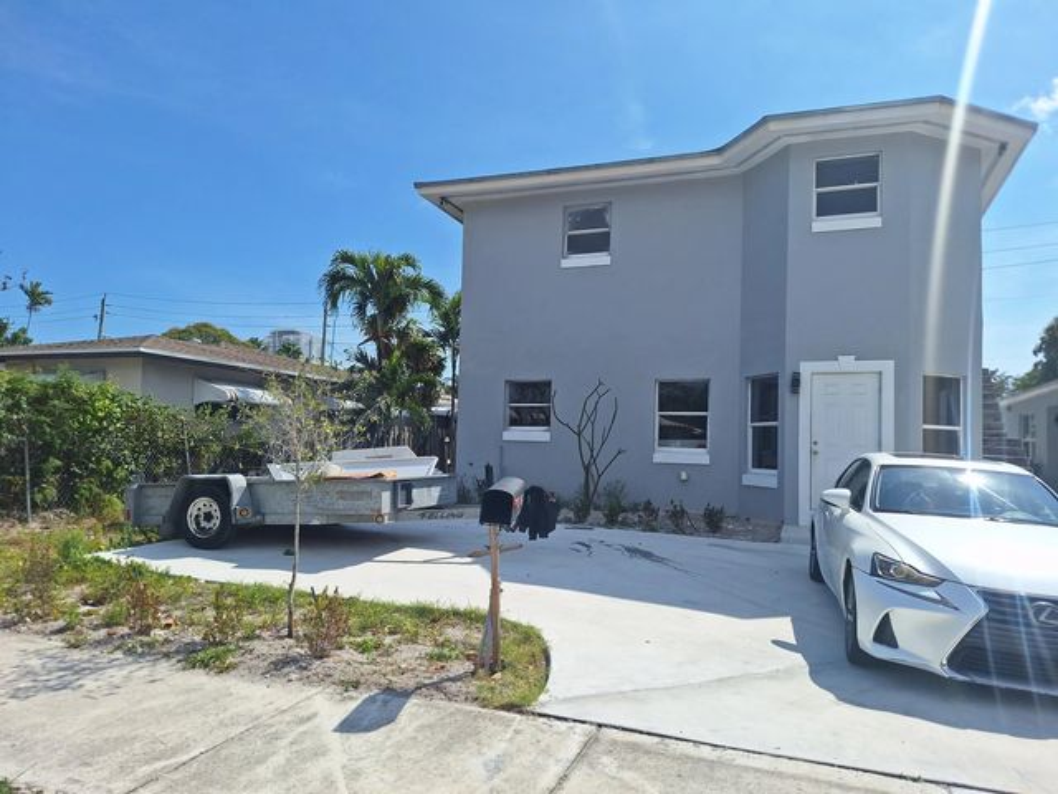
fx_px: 703
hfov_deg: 73.9
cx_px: 529
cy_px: 397
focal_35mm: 23
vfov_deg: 58.9
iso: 40
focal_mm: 5.54
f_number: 1.8
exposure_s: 1/5348
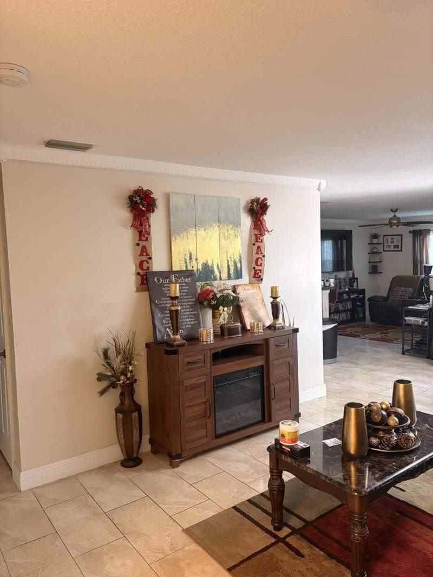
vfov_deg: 67.3
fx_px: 433
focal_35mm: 26
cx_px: 216
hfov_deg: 53.1
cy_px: 288
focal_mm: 5.96
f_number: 1.6
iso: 250
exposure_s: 1/60
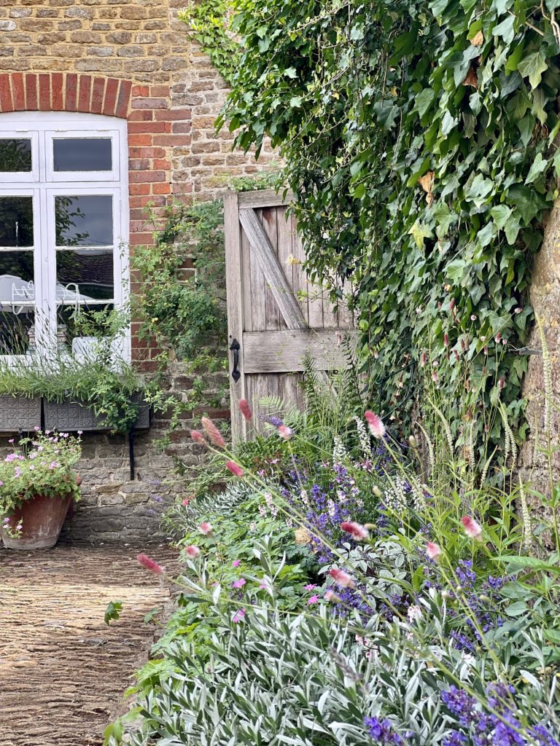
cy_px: 373
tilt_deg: +1.3
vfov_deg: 25.3
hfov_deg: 19.1
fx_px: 1661
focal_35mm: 77
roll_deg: +1.8
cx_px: 280
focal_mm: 9
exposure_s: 1/121
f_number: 2.8
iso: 25
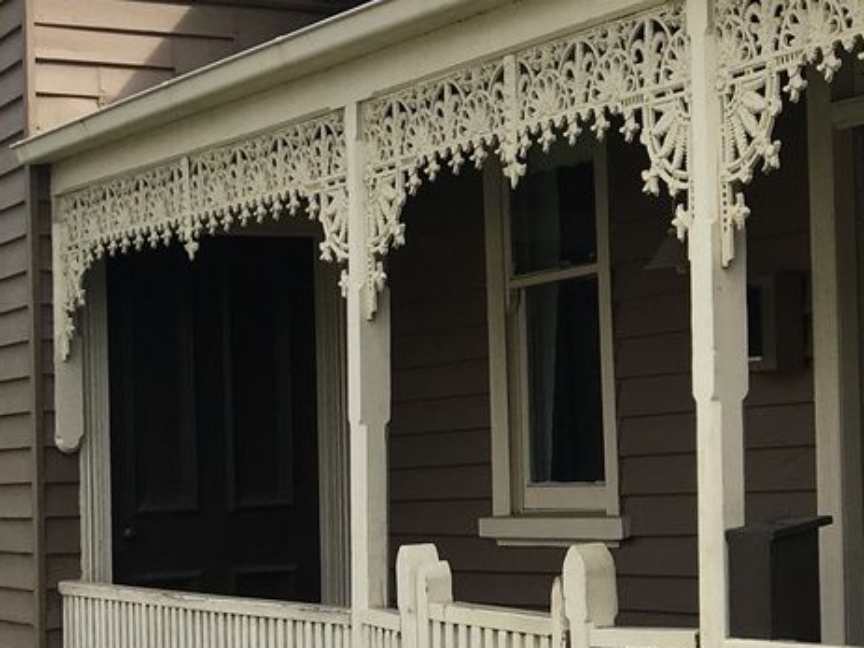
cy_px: 423
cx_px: 1075
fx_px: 2346
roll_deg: +1.0
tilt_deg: +3.3
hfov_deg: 19.5
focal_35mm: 94
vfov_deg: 15.7
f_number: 2.2
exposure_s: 1/1202
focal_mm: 4.15
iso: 25
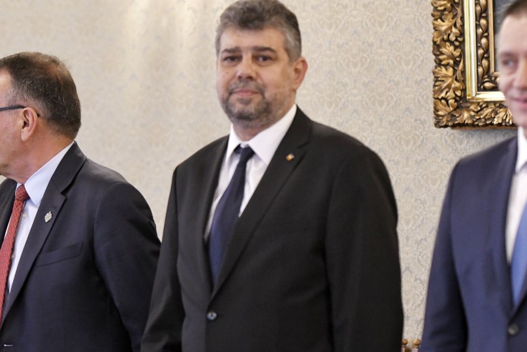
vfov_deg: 5.5
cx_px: 197
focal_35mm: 251
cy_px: 219
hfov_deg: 8.2
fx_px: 3674
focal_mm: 135
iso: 3200
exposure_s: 1/320
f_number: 2.5
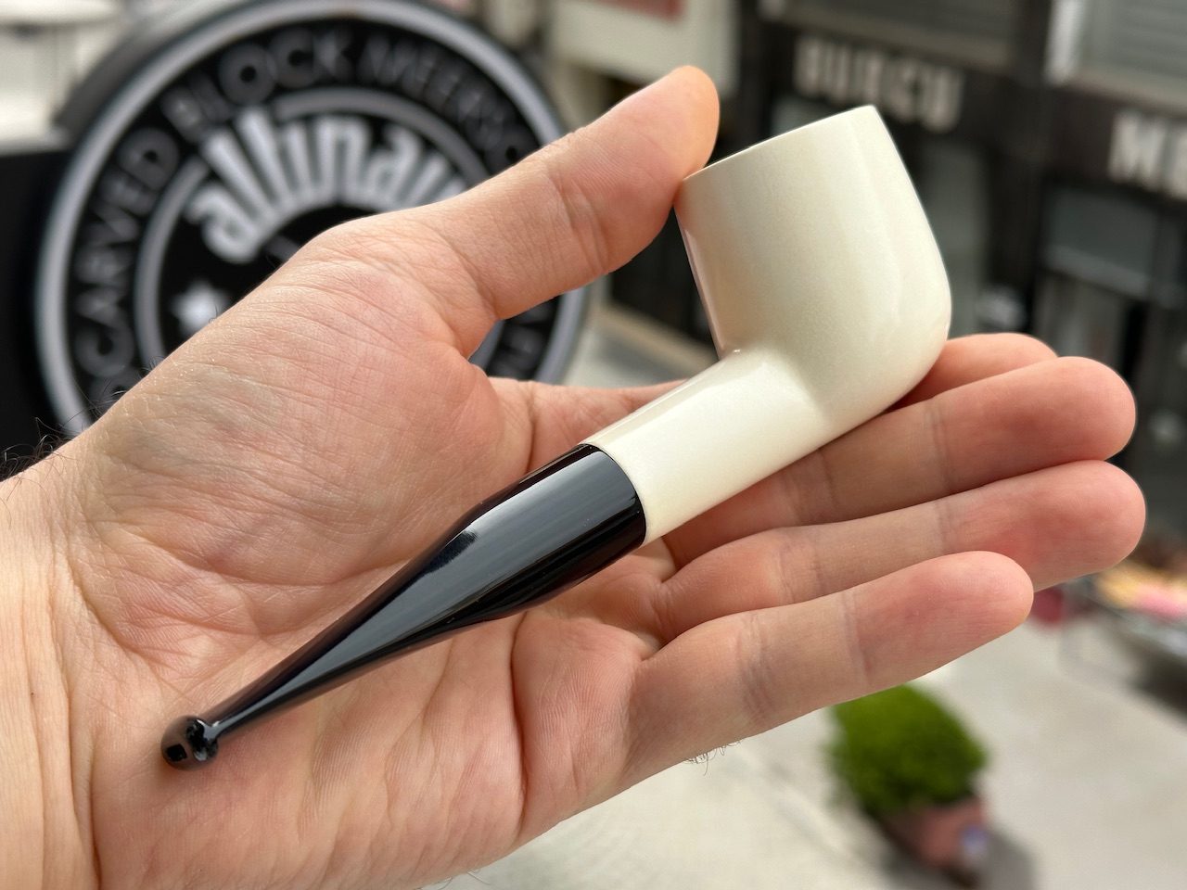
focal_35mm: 48
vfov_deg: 30.3
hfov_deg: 39.7
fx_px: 1646
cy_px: 445
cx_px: 594
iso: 64
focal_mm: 6.86
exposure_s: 1/1339
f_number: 1.78
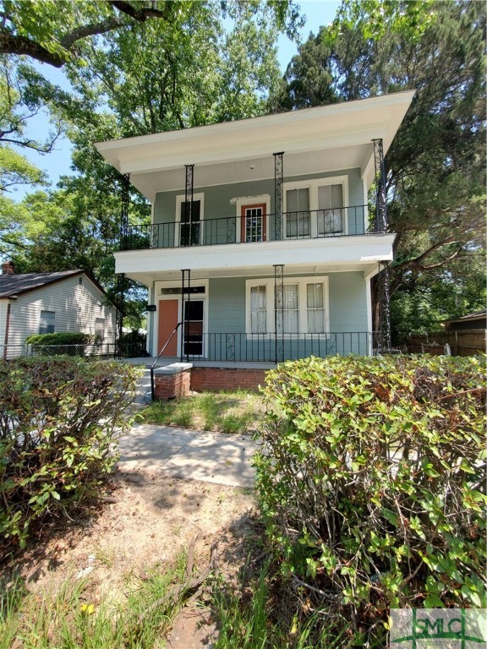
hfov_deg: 89.9
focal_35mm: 13
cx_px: 244
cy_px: 324
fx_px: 244
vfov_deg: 106.2
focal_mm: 1.8
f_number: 2.2
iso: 50
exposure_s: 1/349
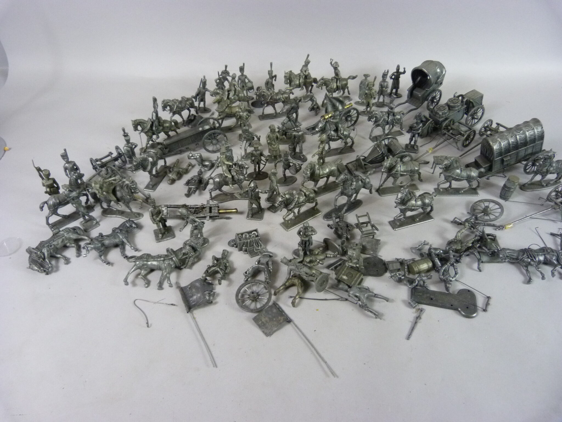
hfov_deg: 69.4
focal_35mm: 25
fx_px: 406
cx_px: 281
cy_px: 211
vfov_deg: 54.9
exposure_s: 1/50
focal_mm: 4.5
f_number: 2.8
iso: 400
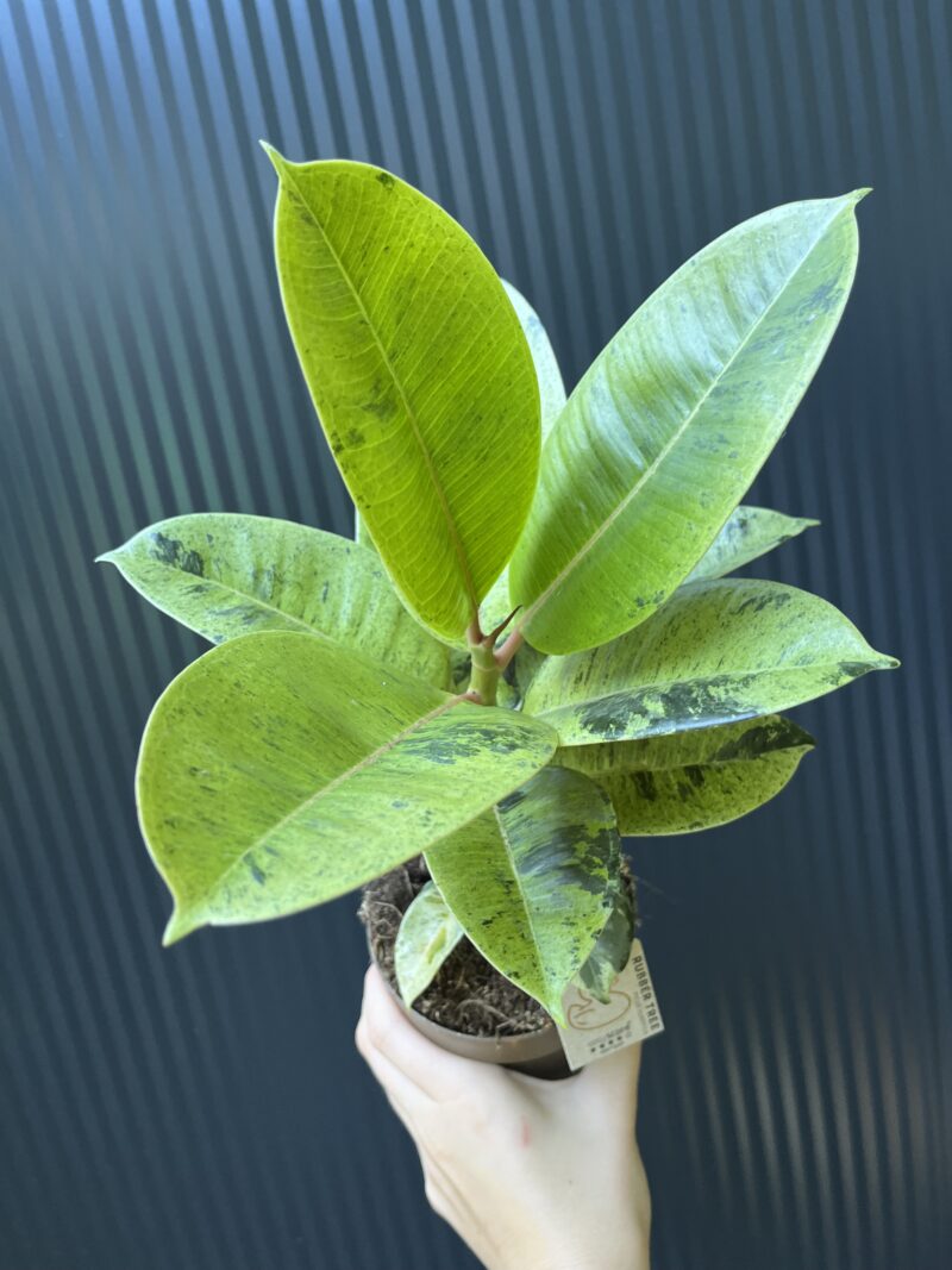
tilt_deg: -10.5
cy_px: 635
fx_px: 954
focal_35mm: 26
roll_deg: +11.2
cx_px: 476
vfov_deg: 67.3
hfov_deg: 53.1
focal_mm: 5.1
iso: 125
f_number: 1.6
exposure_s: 1/62
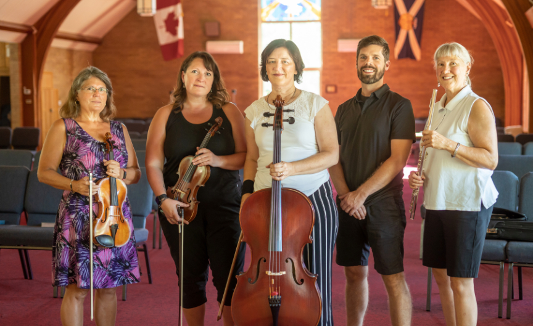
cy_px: 153
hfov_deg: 37.2
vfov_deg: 23.3
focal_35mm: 55
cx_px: 285
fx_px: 792
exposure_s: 1/200
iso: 800
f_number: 2.2
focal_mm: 50
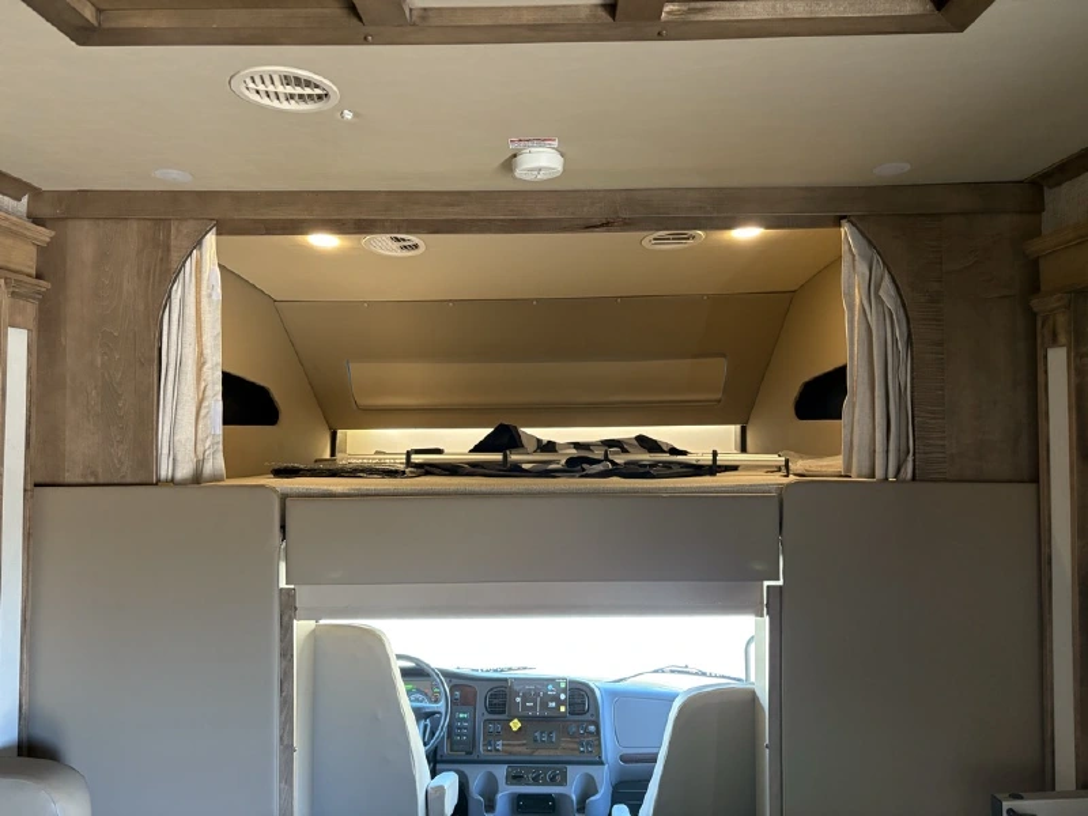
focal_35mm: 26
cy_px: 408
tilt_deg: +1.0
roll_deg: -0.9
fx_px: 817
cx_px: 544
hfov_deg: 67.3
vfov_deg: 53.1
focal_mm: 5.96
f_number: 1.6
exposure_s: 1/60
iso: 250
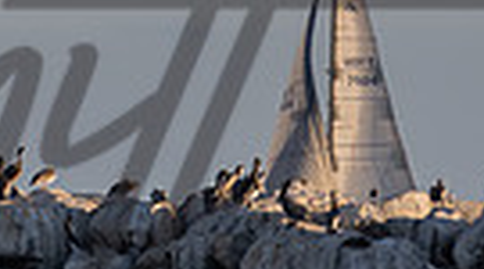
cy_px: -281
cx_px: -196
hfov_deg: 1.6
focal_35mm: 1320
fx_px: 16891
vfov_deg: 0.9
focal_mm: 200
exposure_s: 1/1250
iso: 320
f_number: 6.3
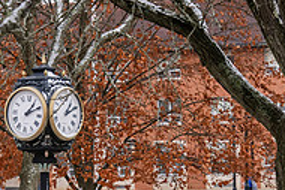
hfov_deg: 5.4
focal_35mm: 382
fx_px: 3026
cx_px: 21
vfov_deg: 3.6
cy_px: 180
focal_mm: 125
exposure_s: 1/500
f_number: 5.6
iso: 800
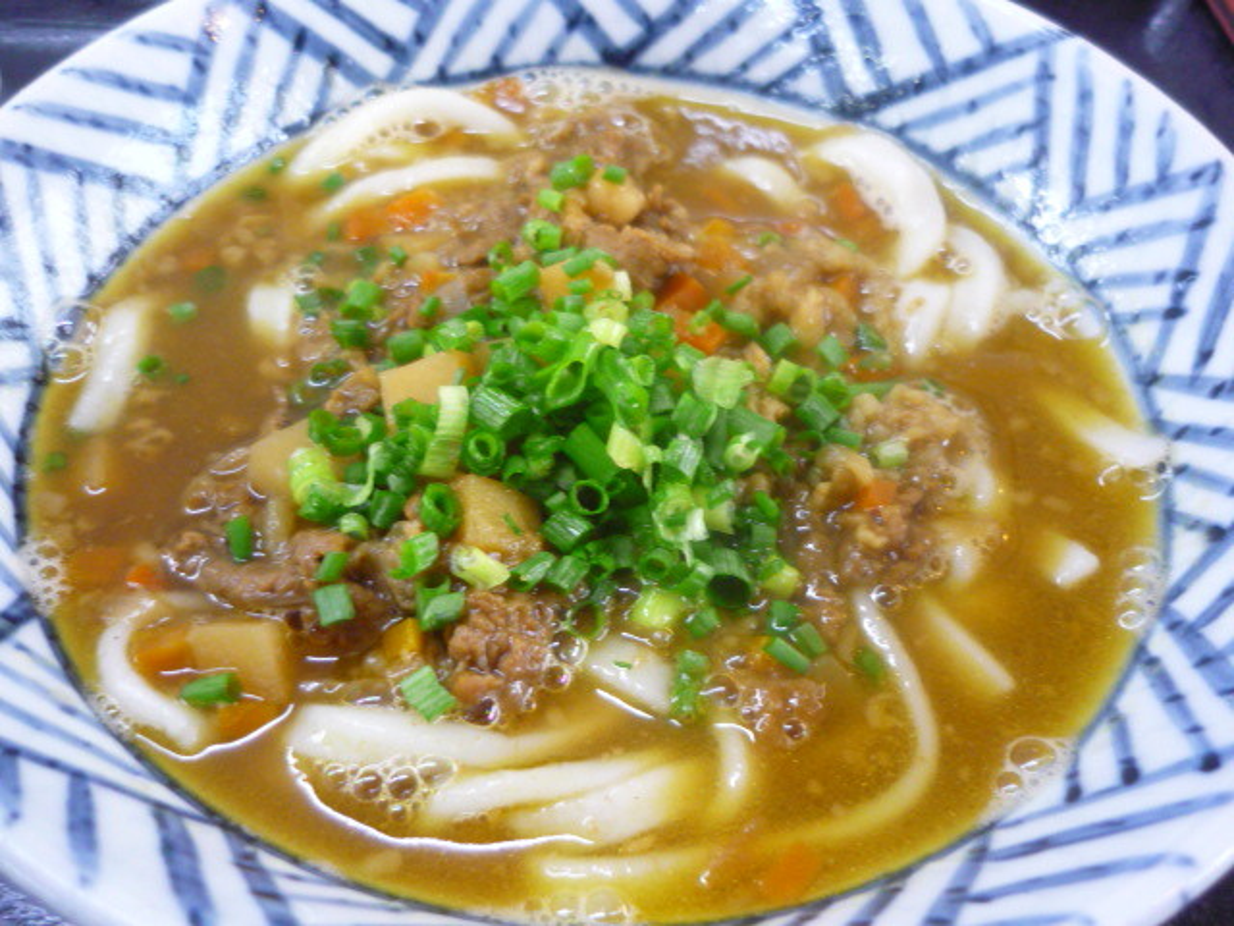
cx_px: 617
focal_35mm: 33
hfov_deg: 55.4
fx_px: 1176
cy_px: 463
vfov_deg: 42.9
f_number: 2.8
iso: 400
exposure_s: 1/25
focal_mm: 5.5
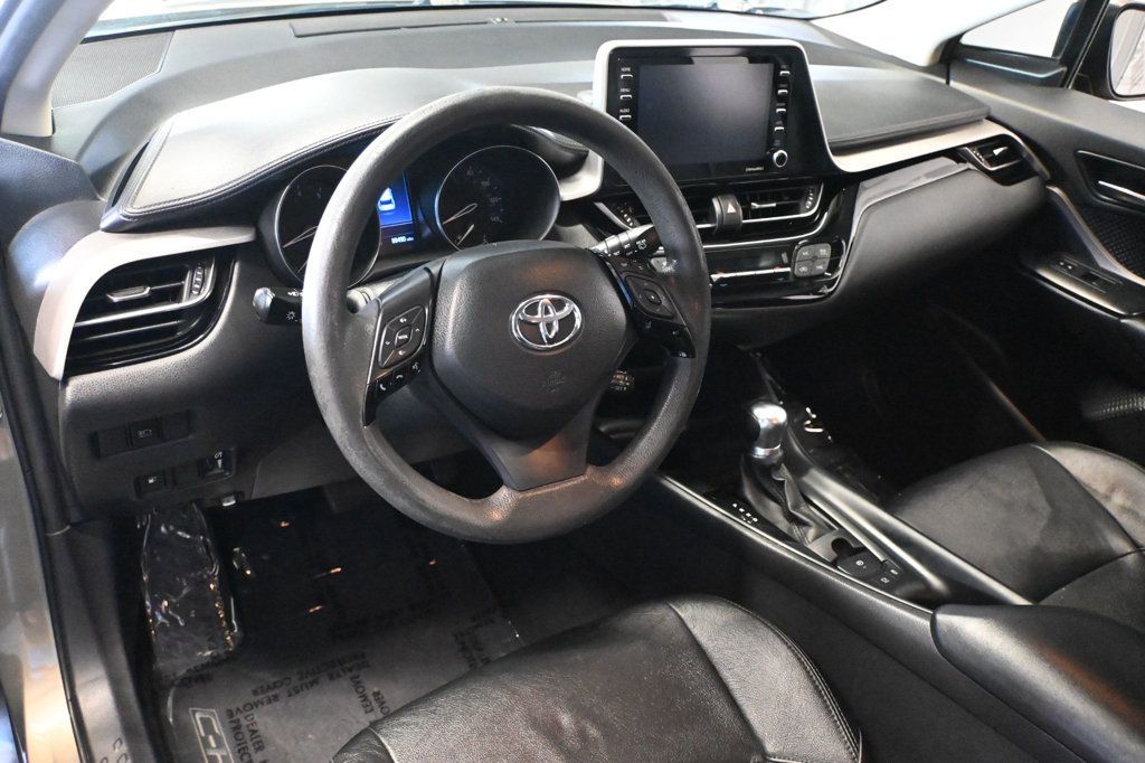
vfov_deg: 44.6
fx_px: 930
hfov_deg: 63.2
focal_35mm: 29
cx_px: 572
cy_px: 382
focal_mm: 19.5
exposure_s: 1/40
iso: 12800
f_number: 3.8
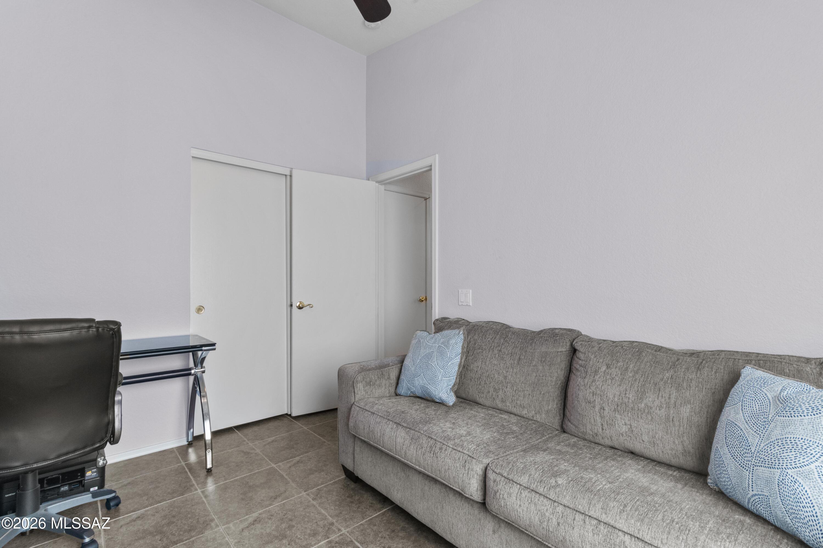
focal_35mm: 16
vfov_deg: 73.7
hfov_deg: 96.8
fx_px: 366
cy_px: 274
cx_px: 412
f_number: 18
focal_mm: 16
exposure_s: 1/13
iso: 2000
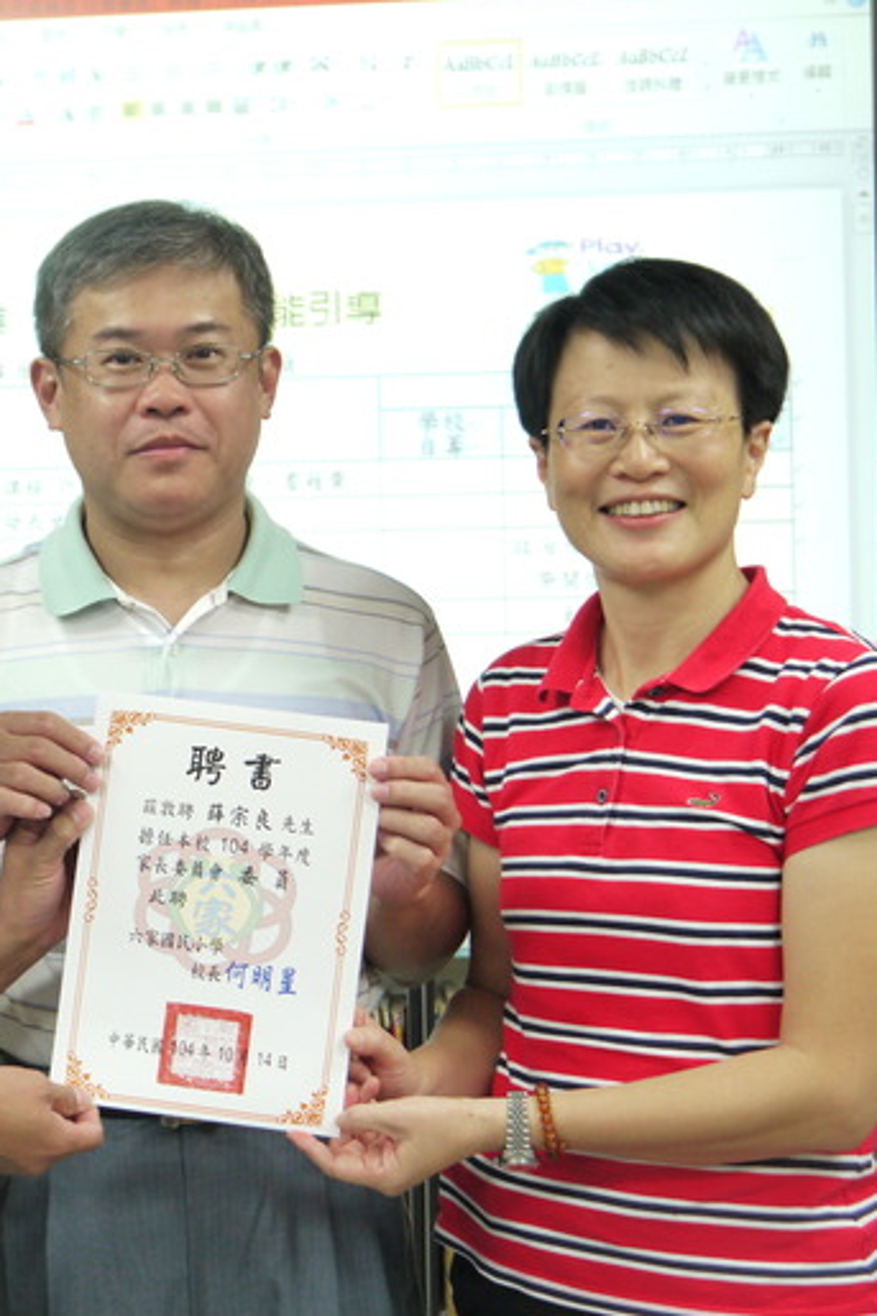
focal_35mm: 65
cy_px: 661
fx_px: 2377
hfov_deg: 20.4
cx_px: 69
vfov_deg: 31.0
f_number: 4.4
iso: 640
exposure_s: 1/60
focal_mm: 23
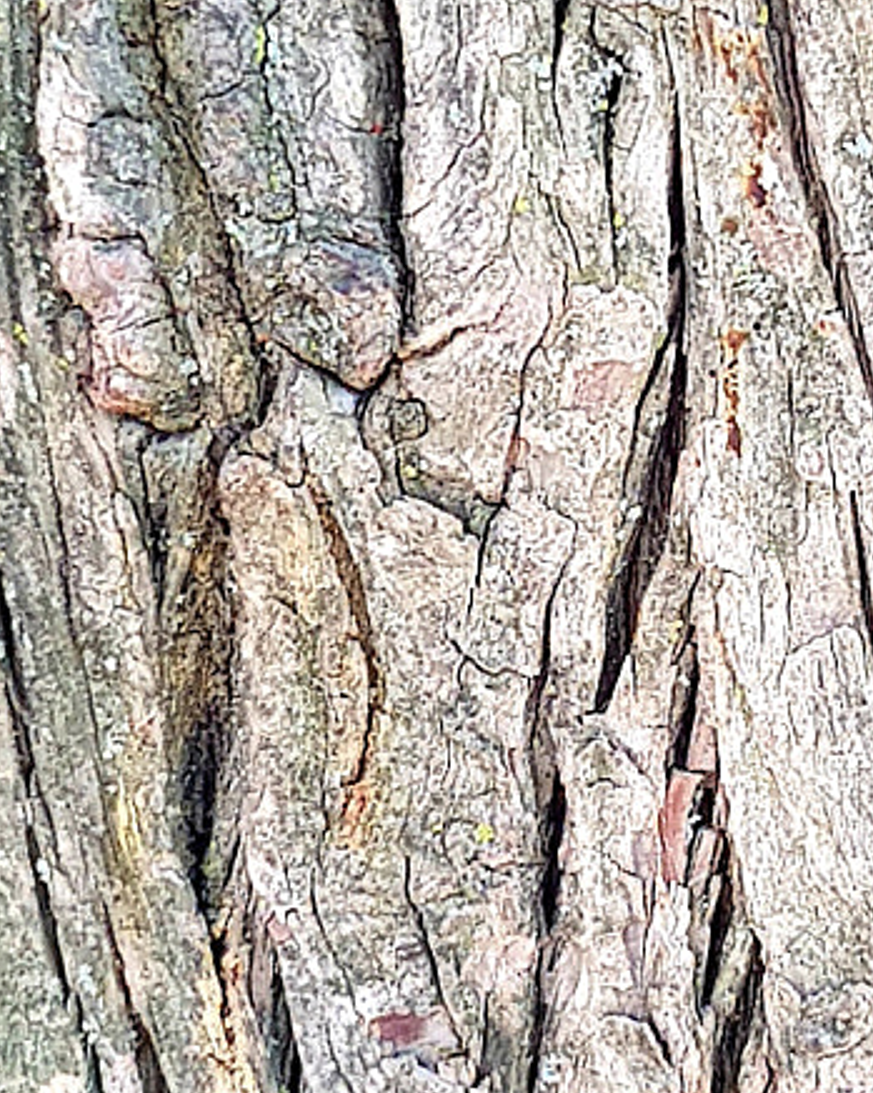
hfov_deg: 16.4
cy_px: 265
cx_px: 708
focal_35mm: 93
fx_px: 3007
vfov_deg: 20.4
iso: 40
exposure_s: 1/131
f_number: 1.7
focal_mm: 4.2
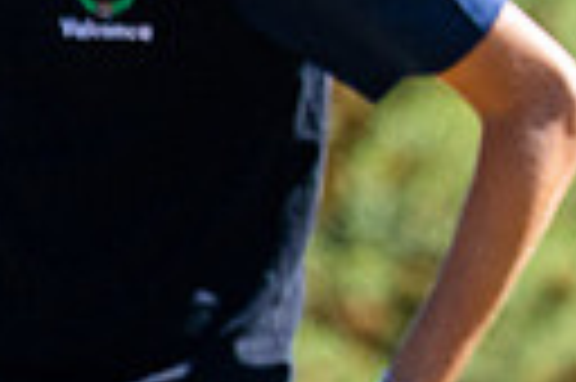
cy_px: -585
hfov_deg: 0.9
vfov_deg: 0.6
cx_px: 1126
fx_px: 36897
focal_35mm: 2309
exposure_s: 1/2000
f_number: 5
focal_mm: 300
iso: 250
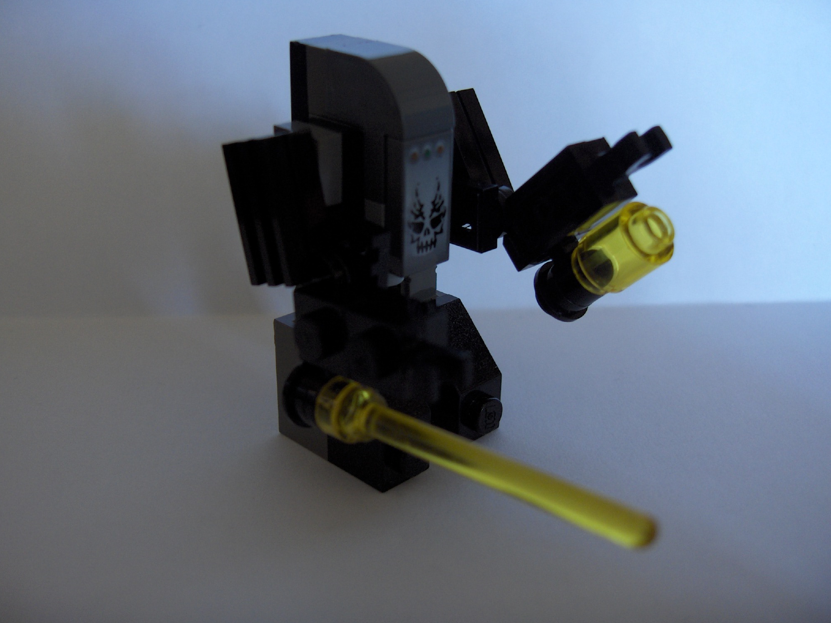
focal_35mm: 40
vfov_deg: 36.0
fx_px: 960
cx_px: 410
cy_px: 312
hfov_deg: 46.8
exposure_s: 1/19.6
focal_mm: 8
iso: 200
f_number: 2.8
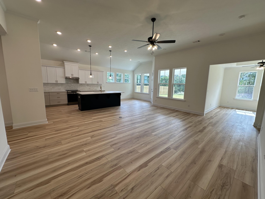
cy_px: 100
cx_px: 132
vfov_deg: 85.7
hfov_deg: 102.1
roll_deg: -2.2
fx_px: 107
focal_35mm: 14
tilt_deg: -7.3
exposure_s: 1/120
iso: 50
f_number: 2.2
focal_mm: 2.22
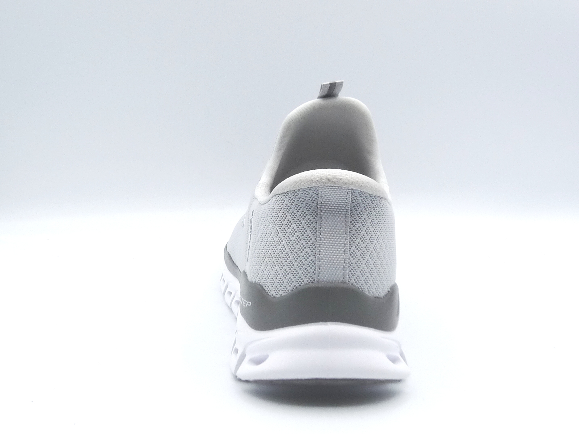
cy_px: 217
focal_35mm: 52
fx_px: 870
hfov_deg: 36.8
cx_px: 290
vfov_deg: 28.0
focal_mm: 5.3
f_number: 5
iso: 100
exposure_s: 1/200
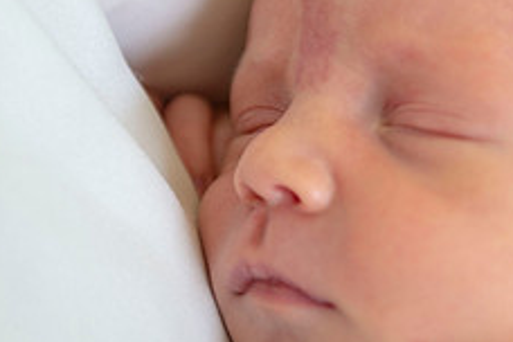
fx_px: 2536
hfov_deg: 11.5
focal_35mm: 178
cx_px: 369
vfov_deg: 7.7
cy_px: 158
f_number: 2.8
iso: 320
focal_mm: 70
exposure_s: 1/160
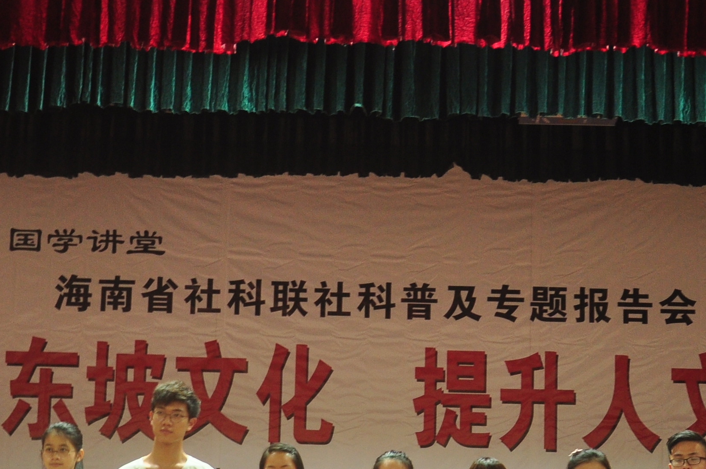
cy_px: 306
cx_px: 403
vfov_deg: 15.8
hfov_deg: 23.6
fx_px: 1685
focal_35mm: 86
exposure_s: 1/8
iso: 400
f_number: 4.5
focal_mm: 22
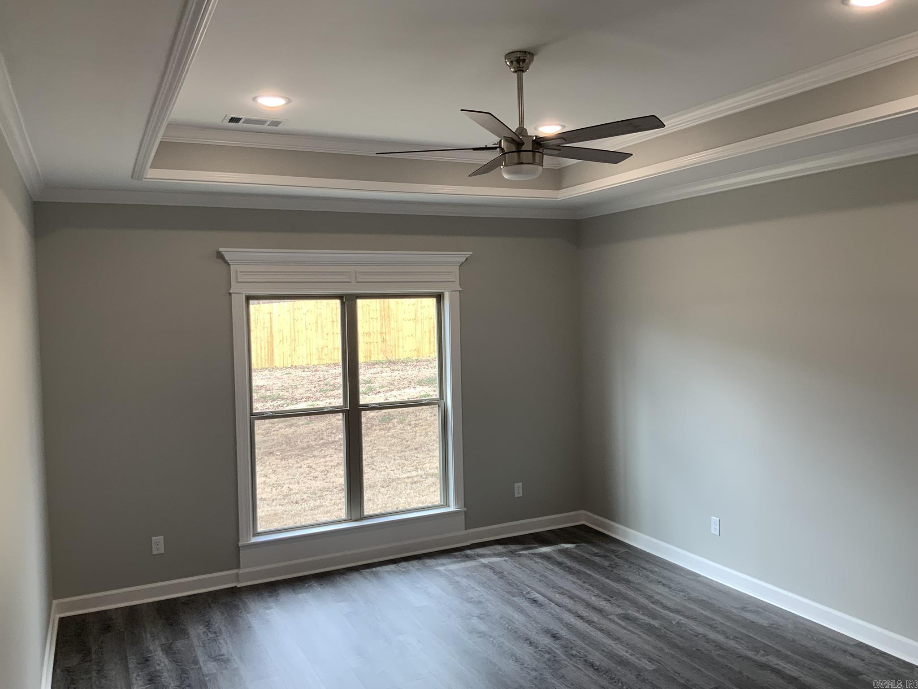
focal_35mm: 29
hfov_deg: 61.7
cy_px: 344
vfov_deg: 48.2
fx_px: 769
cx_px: 459
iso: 40
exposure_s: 1/120
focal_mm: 3
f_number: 1.8
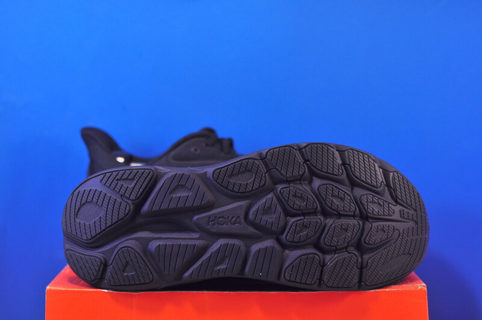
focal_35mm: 75
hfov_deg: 27.0
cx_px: 241
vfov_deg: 18.1
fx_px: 1003
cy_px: 160
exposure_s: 1/320
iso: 250
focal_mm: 50
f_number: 2.2
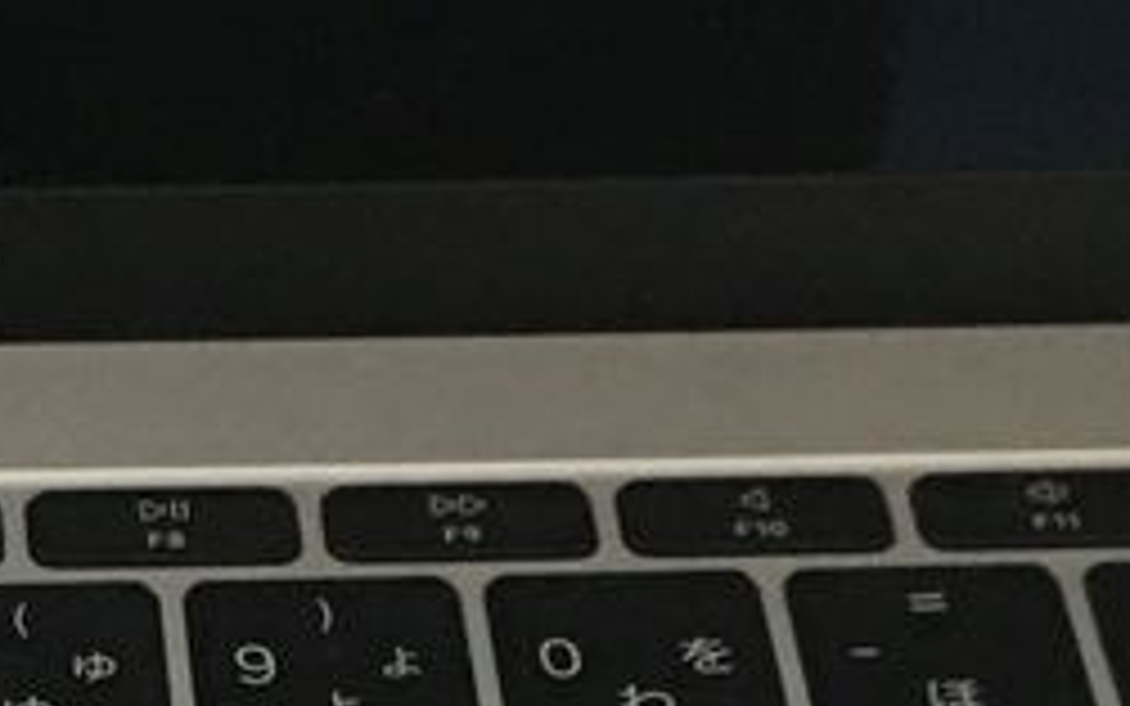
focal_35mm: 147
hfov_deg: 13.9
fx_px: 4528
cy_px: 1511
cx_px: -104
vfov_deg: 8.4
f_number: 2.2
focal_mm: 4.15
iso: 100
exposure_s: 1/17
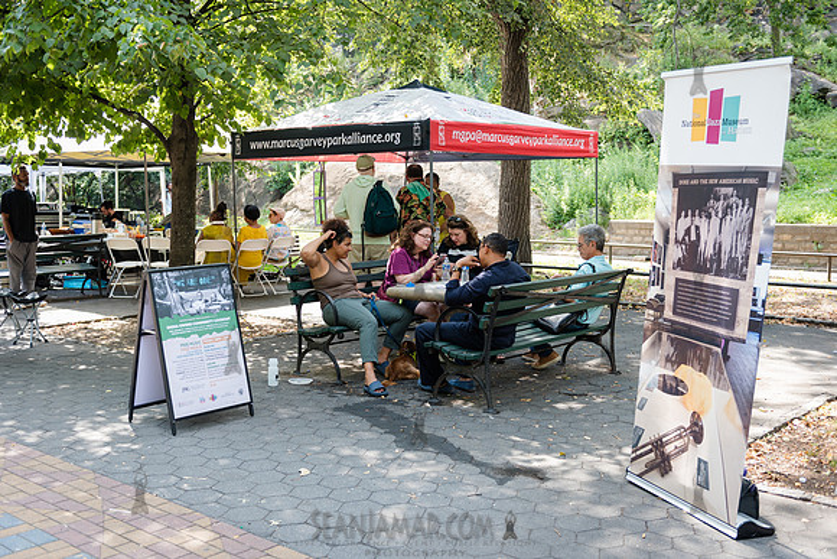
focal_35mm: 41
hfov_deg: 47.9
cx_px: 418
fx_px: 942
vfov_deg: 33.0
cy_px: 280
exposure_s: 1/200
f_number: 3.2
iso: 250
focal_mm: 40
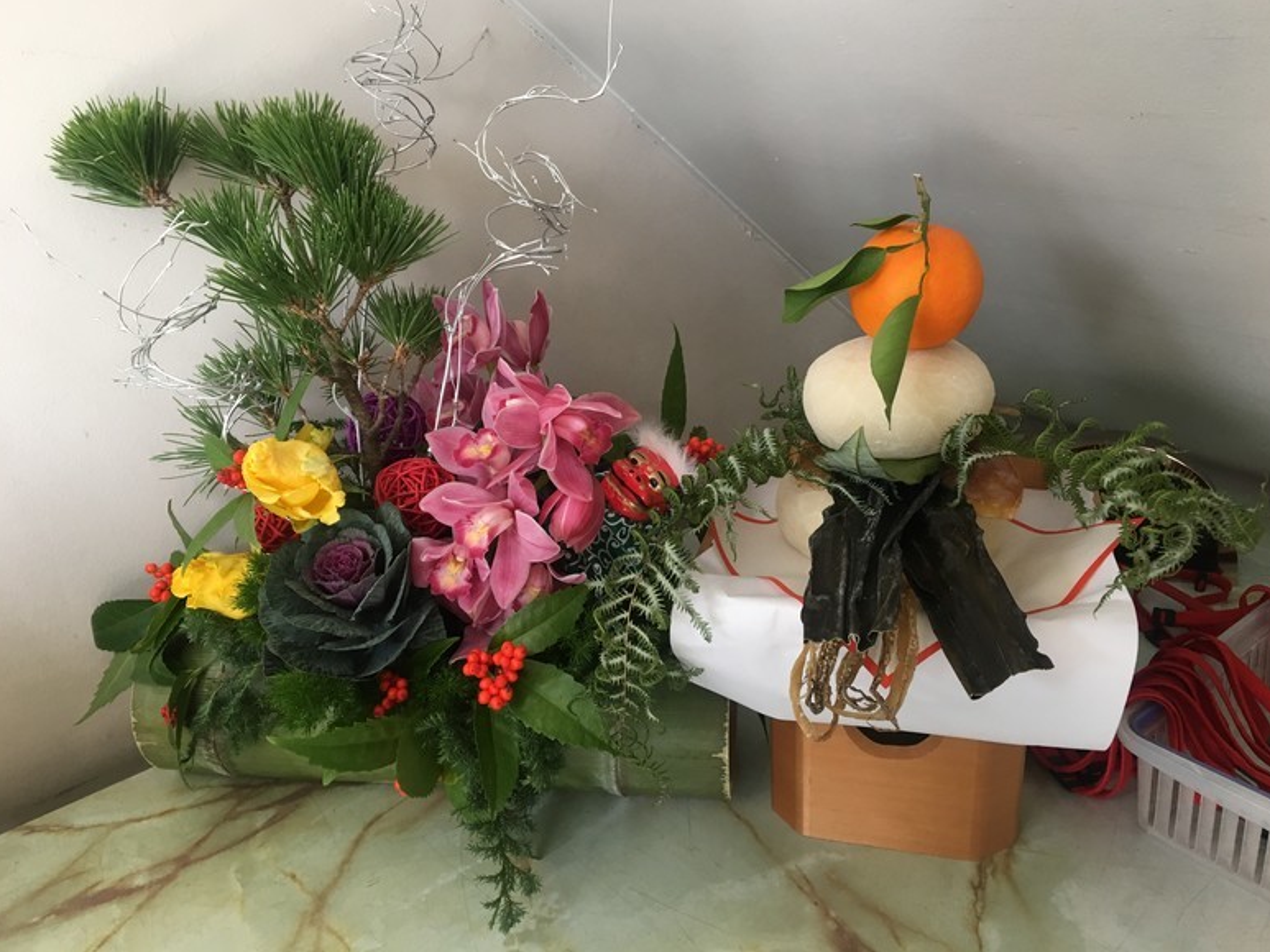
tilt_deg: -23.3
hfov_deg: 60.0
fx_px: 1101
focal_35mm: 30
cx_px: 637
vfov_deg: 46.8
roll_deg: +2.9
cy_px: 461
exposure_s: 1/30
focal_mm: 4.15
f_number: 2.2
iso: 80
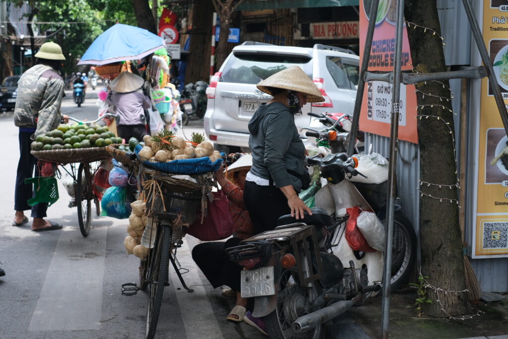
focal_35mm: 53
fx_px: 748
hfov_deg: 37.5
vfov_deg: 25.5
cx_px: 254
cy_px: 170
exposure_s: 1/350
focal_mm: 35
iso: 320
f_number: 3.6
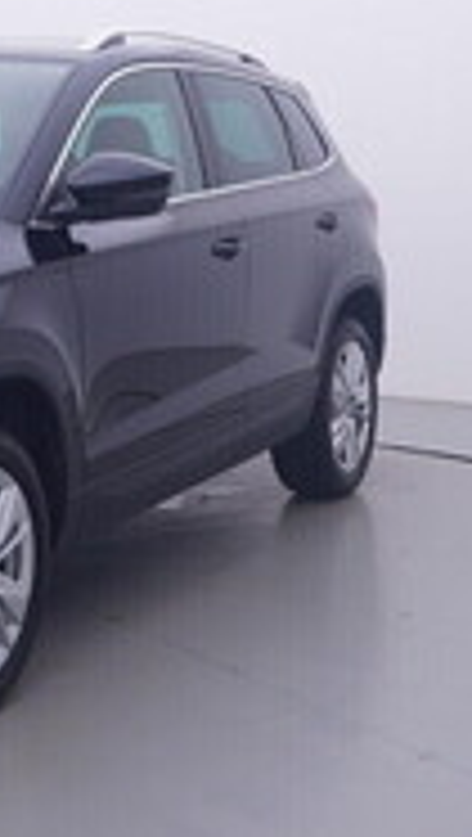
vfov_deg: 30.0
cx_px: -2
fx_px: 1543
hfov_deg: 17.0
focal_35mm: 70
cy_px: 250
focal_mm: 15
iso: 200
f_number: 5
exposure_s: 1/80
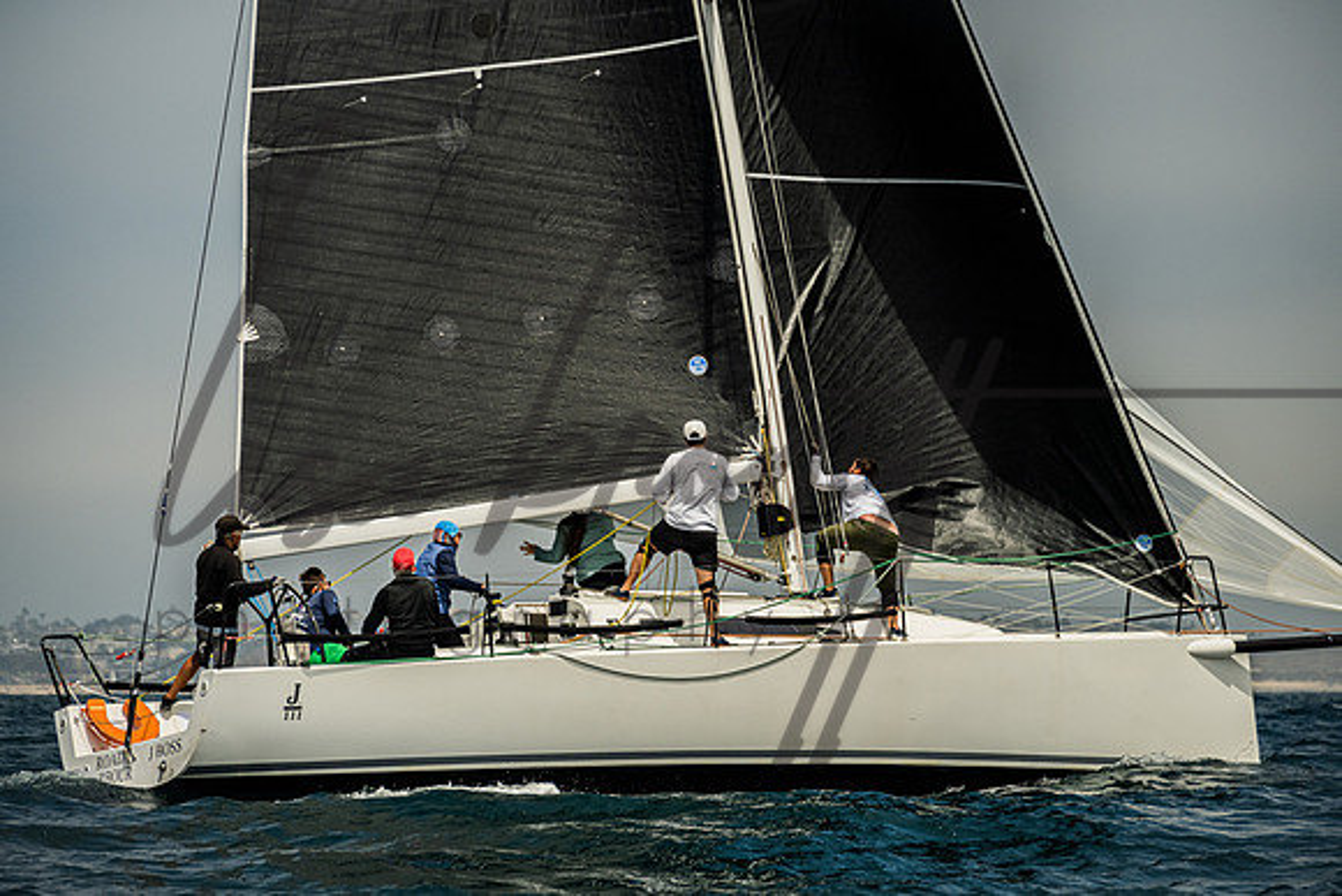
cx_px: 660
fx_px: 7477
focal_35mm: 201
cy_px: 447
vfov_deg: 6.9
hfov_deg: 10.3
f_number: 6.3
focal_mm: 195
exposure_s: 1/2000
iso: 400
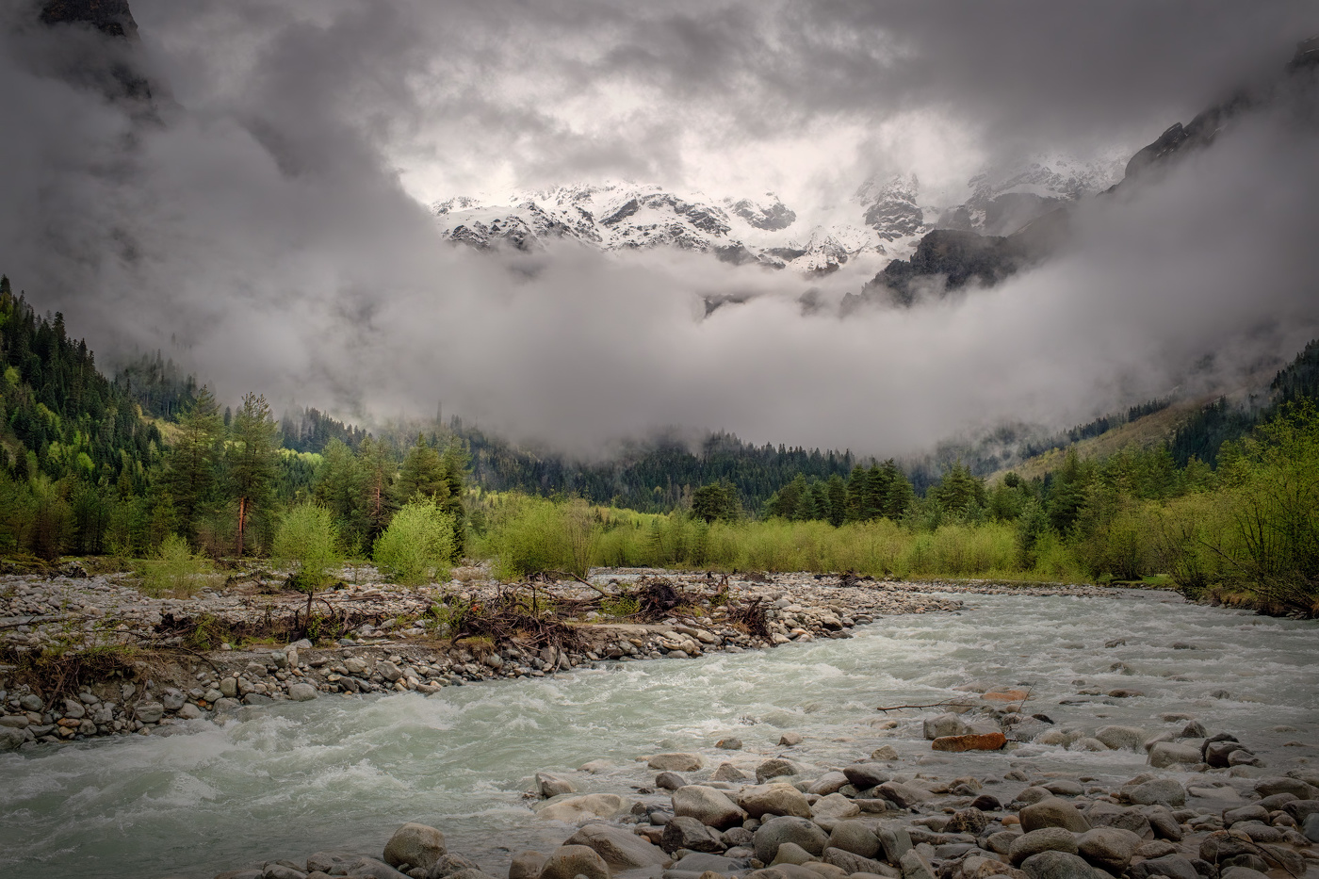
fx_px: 1282
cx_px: 660
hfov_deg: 54.4
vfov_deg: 37.8
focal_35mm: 35
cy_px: 440
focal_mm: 23
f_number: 11
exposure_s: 1/680
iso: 500
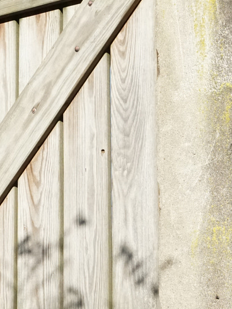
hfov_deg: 13.5
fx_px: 974
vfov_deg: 18.0
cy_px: 180
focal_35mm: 109
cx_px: 51
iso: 2500
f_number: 7.1
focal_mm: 28
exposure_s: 1/4000
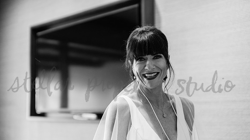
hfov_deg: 39.2
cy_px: 83
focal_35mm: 53
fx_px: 351
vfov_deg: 22.6
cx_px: 125
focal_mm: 50
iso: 1000
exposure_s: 1/100
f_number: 2.2
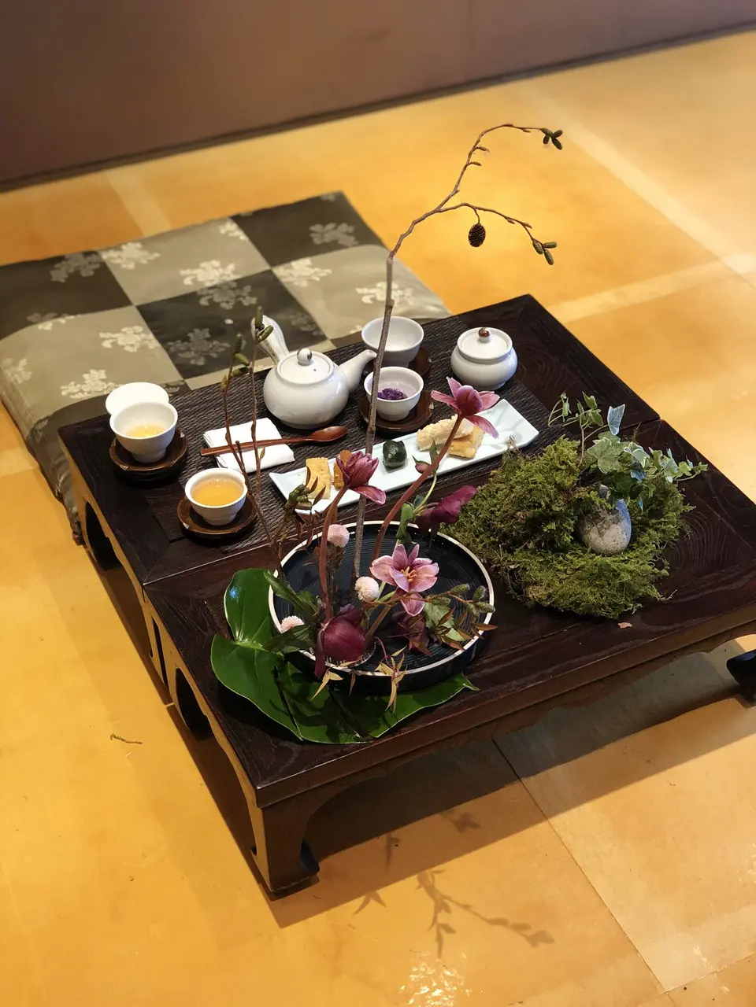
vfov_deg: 36.8
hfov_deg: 28.0
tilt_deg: -40.3
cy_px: 504
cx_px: 378
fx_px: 1514
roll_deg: +0.3
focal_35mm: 52
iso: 160
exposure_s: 1/24
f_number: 2.4
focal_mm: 6
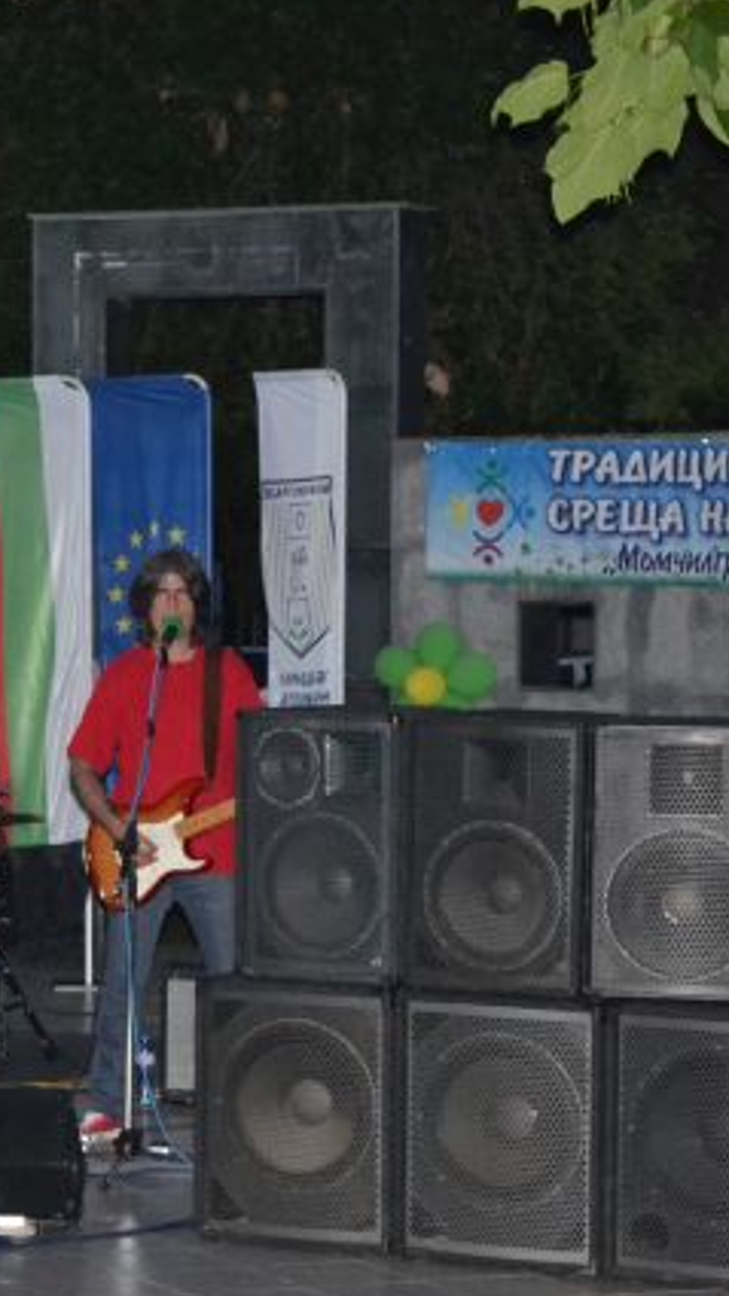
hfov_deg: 9.0
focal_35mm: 133
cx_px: -40
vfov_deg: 16.1
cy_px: 779
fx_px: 4571
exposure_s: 1/60
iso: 3200
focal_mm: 45
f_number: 4.8
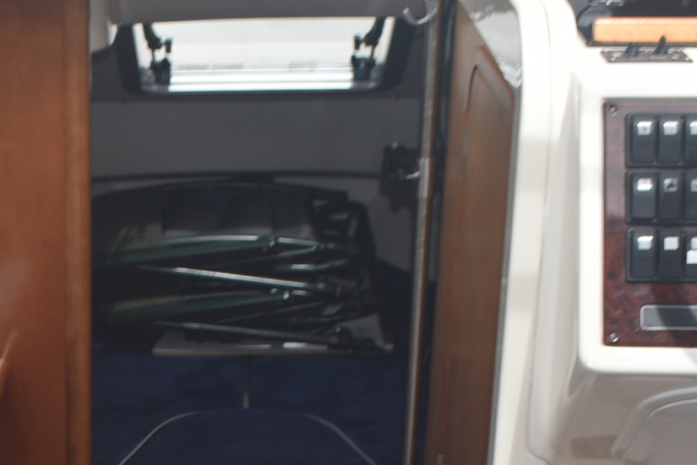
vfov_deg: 13.1
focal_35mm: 100
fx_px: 1937
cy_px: 658
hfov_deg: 19.4
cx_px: -112
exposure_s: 1/160
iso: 100
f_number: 6.3
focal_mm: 22
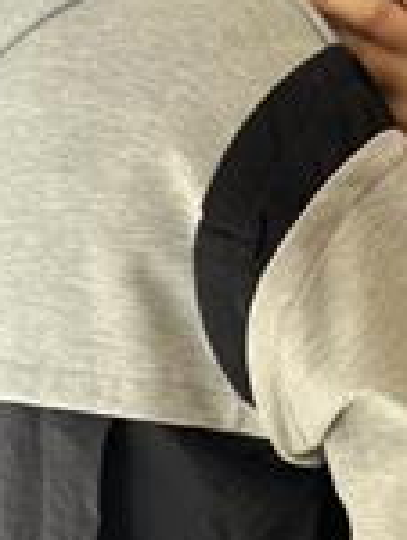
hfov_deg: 11.2
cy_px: 617
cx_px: 22
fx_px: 2063
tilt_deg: -34.3
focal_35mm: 132
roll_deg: +5.6
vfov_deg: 14.5
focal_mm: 6.86
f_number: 1.78
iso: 100
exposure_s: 1/172
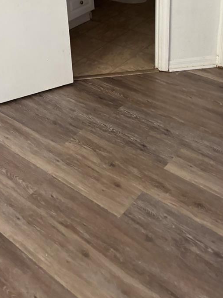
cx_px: 94
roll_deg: +5.4
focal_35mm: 46
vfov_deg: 38.8
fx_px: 395
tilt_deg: -22.7
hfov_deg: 31.5
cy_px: 38
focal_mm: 5.96
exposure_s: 1/60
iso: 320
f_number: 1.6
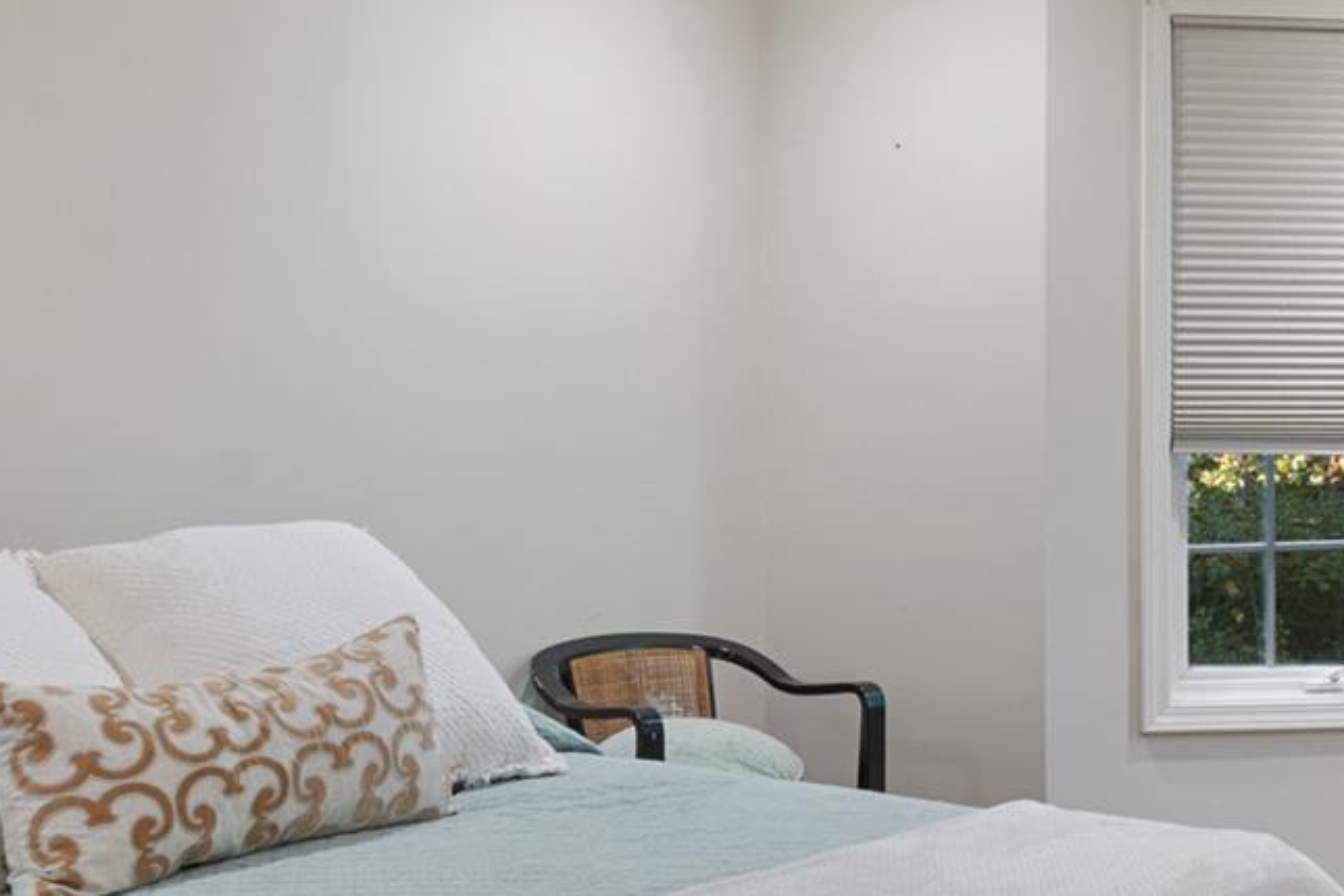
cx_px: 1106
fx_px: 2016
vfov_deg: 25.0
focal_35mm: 54
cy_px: 540
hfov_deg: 35.5
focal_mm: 17
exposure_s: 1/4
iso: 320
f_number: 9
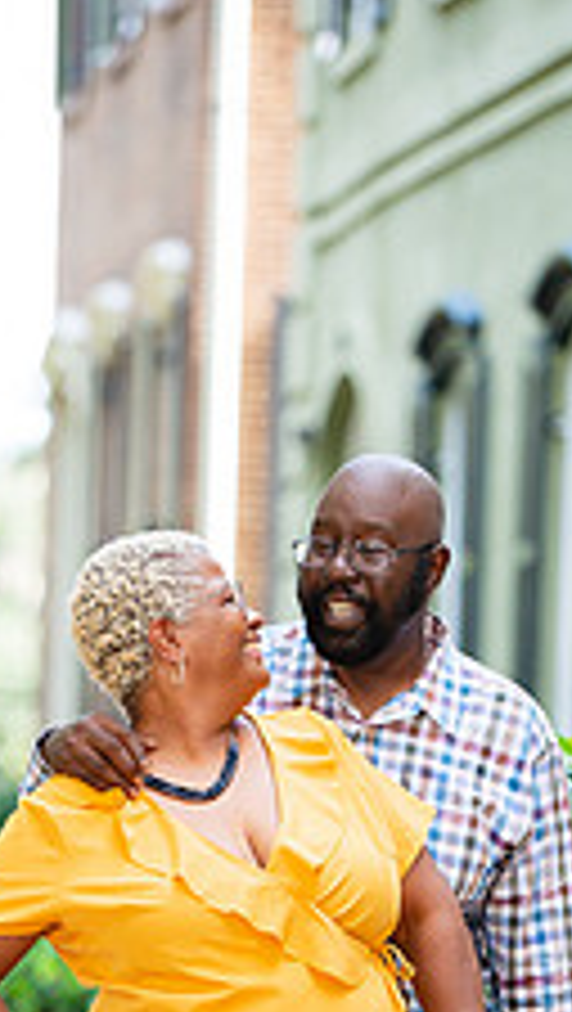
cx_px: 212
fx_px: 7046
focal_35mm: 262
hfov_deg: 4.6
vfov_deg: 8.2
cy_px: 936
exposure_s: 1/1250
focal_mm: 125
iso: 640
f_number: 2.8
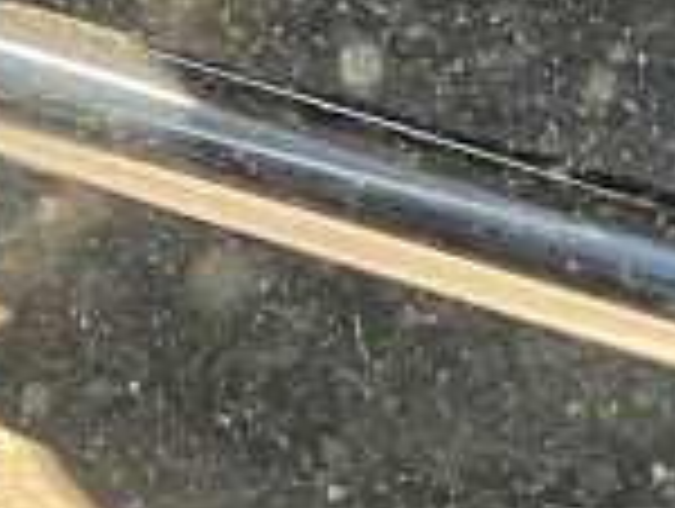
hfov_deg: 10.3
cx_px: 436
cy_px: 346
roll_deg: -0.2
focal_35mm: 191
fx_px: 3730
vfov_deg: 7.8
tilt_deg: -20.3
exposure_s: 1/60
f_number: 1.8
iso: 125
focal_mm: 3.99
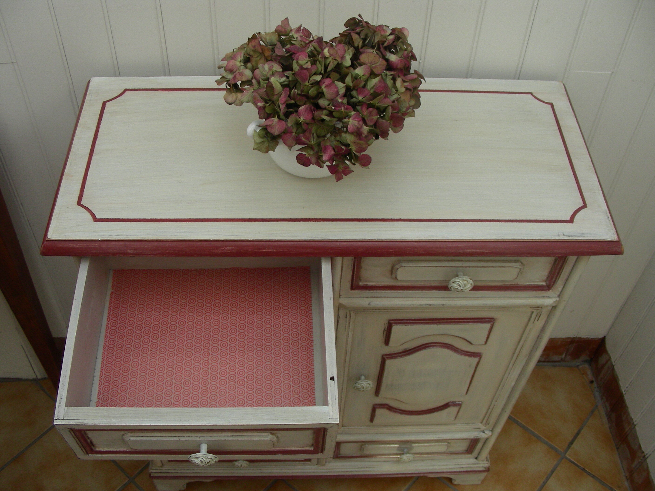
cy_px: 246
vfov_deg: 37.7
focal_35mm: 38
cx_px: 328
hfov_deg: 49.0
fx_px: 719
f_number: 3.5
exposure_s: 1/50
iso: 50
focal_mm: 6.3
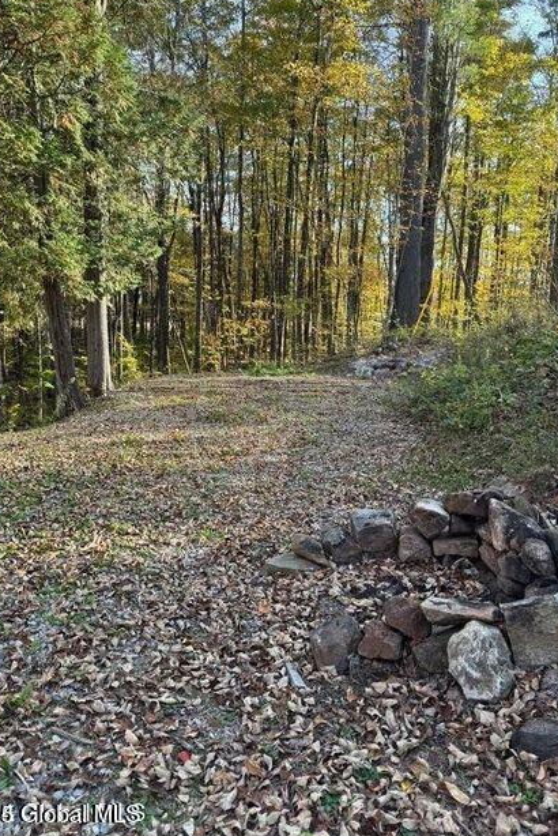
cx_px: 264
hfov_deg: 49.6
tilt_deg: -8.1
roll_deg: -2.7
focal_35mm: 26
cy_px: 417
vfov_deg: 69.4
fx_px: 604
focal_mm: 6.76
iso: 80
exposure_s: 1/317
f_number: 1.78
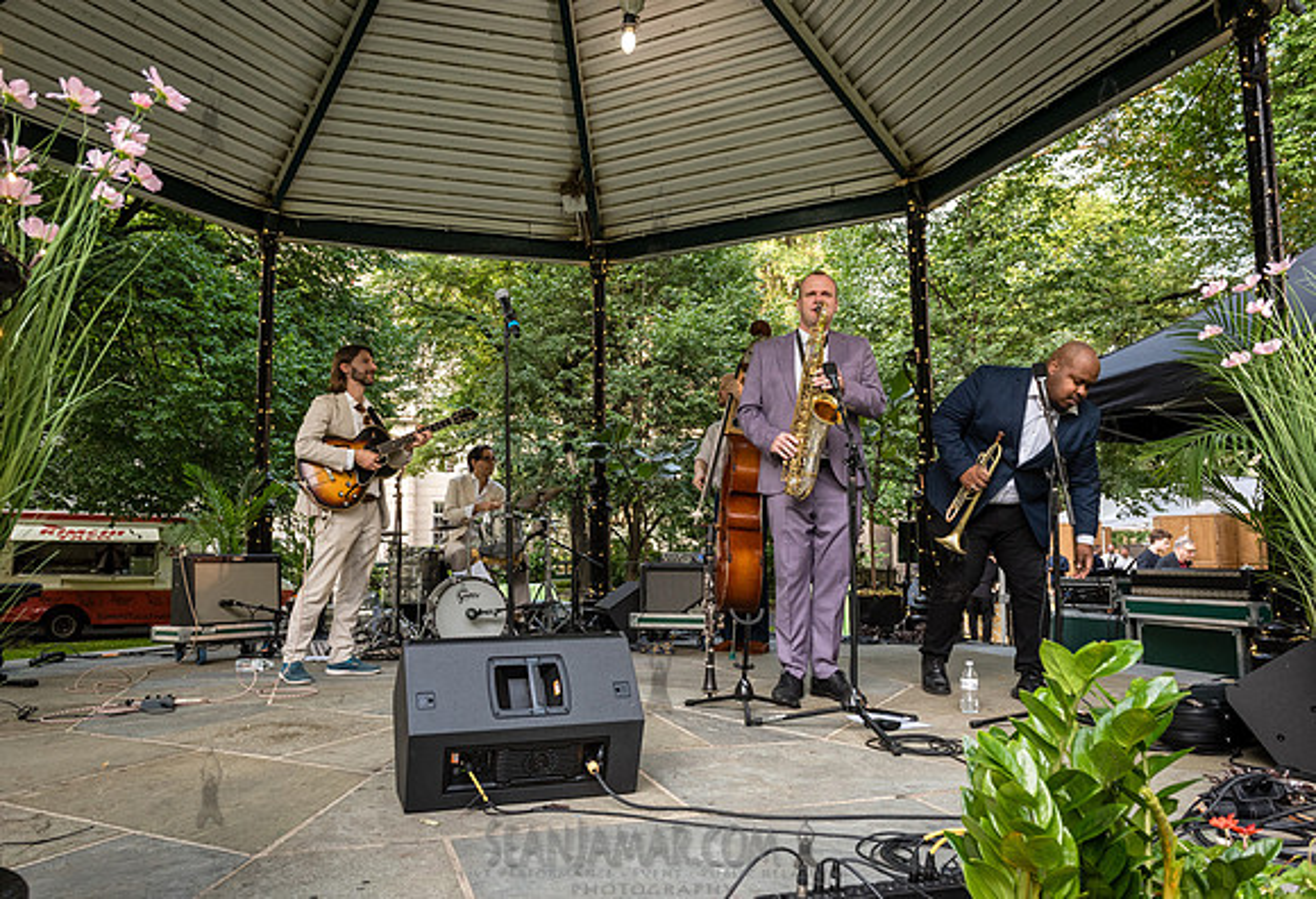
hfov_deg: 69.1
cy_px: 451
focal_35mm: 26
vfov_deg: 50.4
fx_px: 955
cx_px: 619
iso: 1000
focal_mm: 24
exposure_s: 1/200
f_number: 4.5
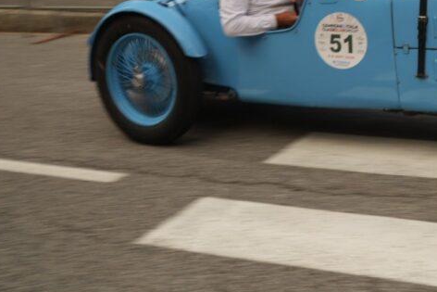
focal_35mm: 76
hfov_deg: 26.3
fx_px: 923
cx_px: 331
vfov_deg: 17.6
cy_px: 7
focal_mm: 35
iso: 250
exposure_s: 1/100
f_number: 4
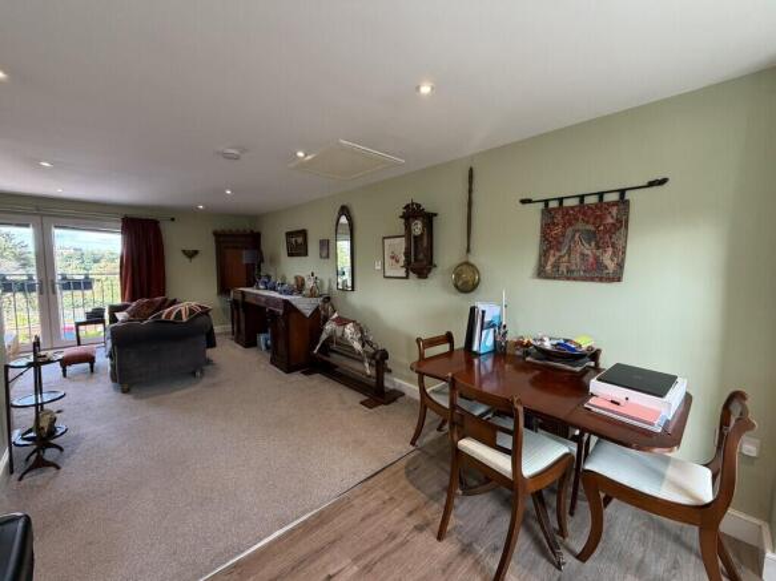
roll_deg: +0.0
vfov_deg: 85.7
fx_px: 314
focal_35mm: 14
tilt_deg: -5.6
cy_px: 290
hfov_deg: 102.1
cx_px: 388
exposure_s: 1/100
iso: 200
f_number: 2.2
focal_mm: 2.22
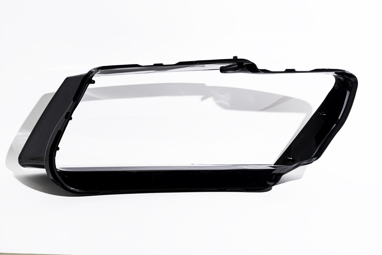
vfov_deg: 18.4
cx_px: 191
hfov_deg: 27.3
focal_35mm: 74
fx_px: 785
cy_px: 128
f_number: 9
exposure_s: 1/250
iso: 100
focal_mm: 74
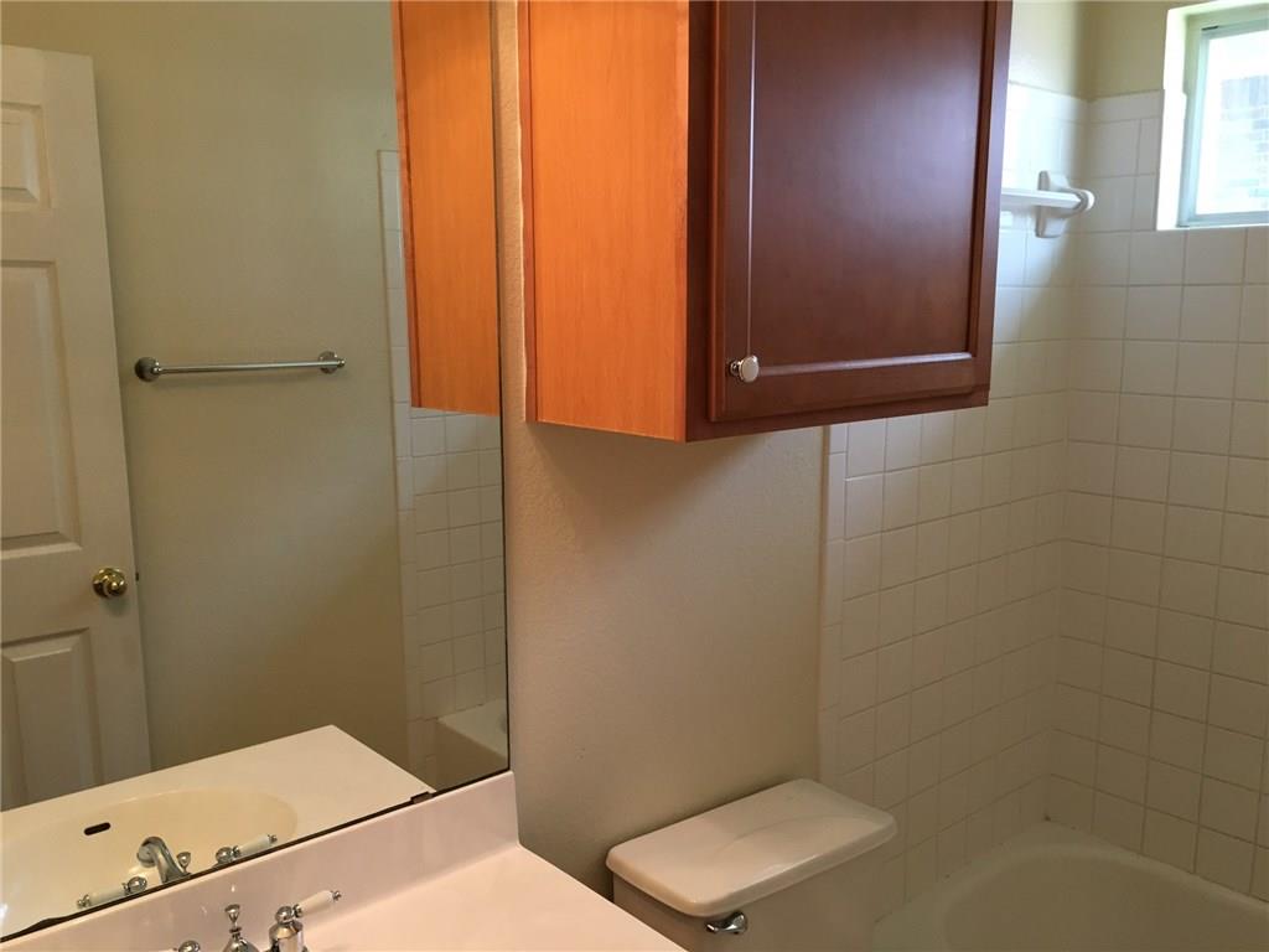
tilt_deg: -8.1
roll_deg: -0.6
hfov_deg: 61.7
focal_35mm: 29
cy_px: 476
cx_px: 634
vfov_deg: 48.2
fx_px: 1063
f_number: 2.2
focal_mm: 4.15
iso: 100
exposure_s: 1/30
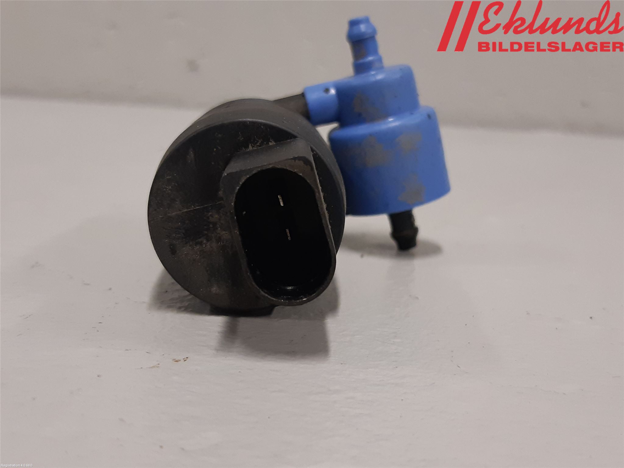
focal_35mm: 26
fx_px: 469
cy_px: 234
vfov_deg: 53.1
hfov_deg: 67.3
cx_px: 312
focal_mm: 3.93
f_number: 1.7
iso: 160
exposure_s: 1/50
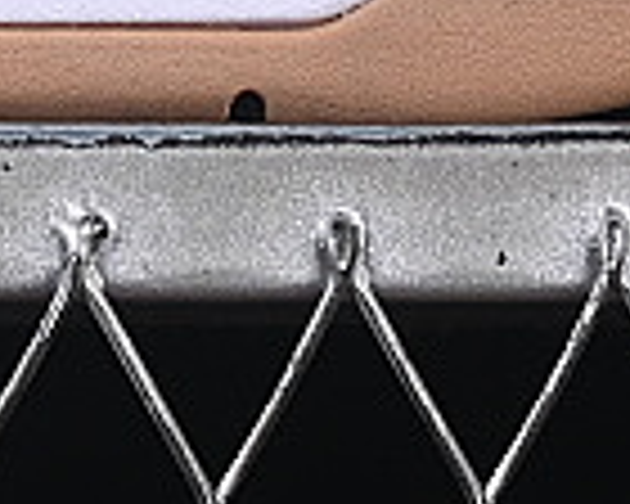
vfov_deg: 2.8
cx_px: -688
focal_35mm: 544
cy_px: -886
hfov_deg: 3.5
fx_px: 10143
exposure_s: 1/80
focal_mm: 50
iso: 160
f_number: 8
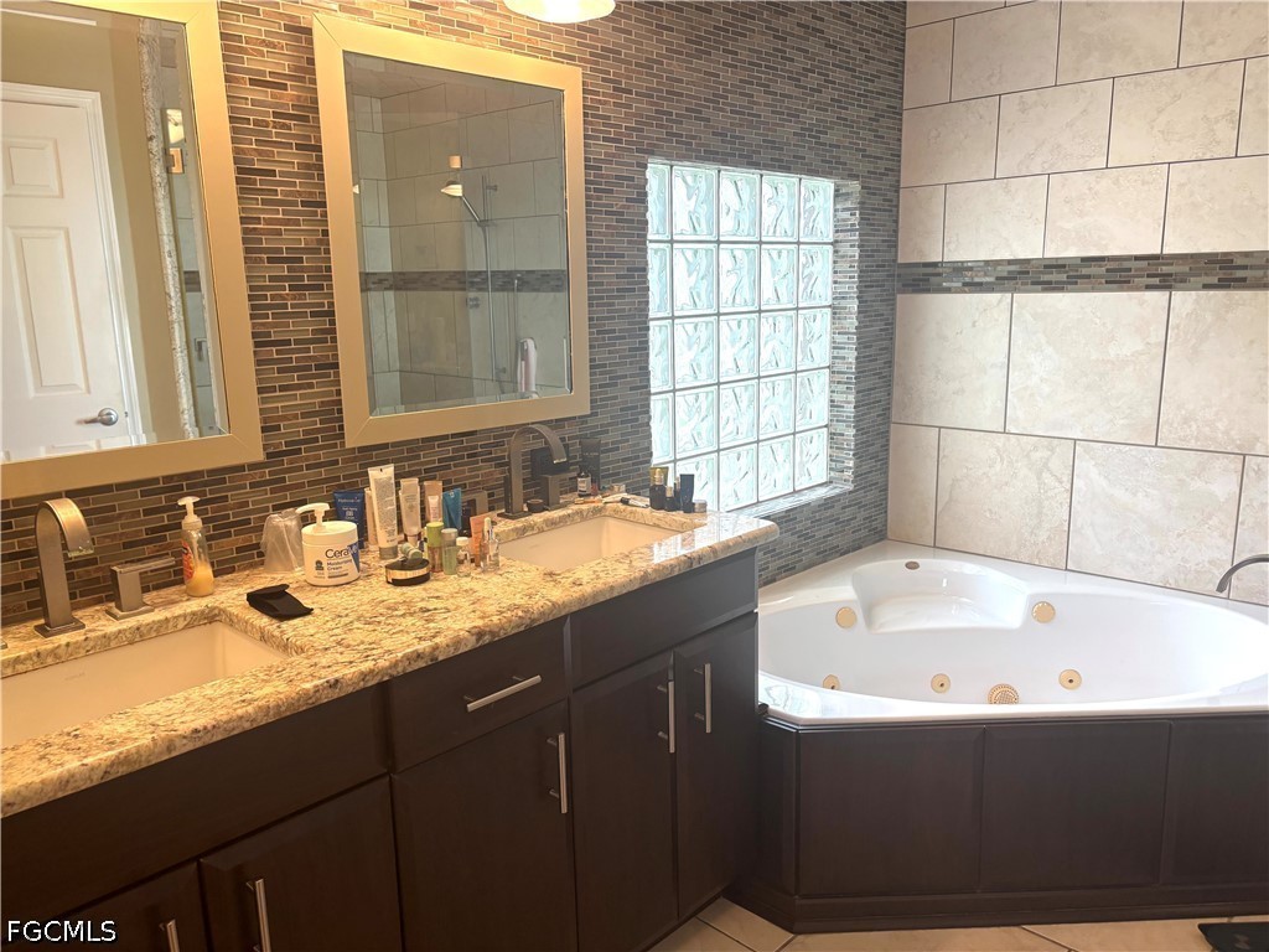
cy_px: 476
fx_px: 953
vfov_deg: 53.1
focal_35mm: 26
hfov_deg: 67.3
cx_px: 634
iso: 100
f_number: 1.6
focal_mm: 5.96
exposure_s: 1/120
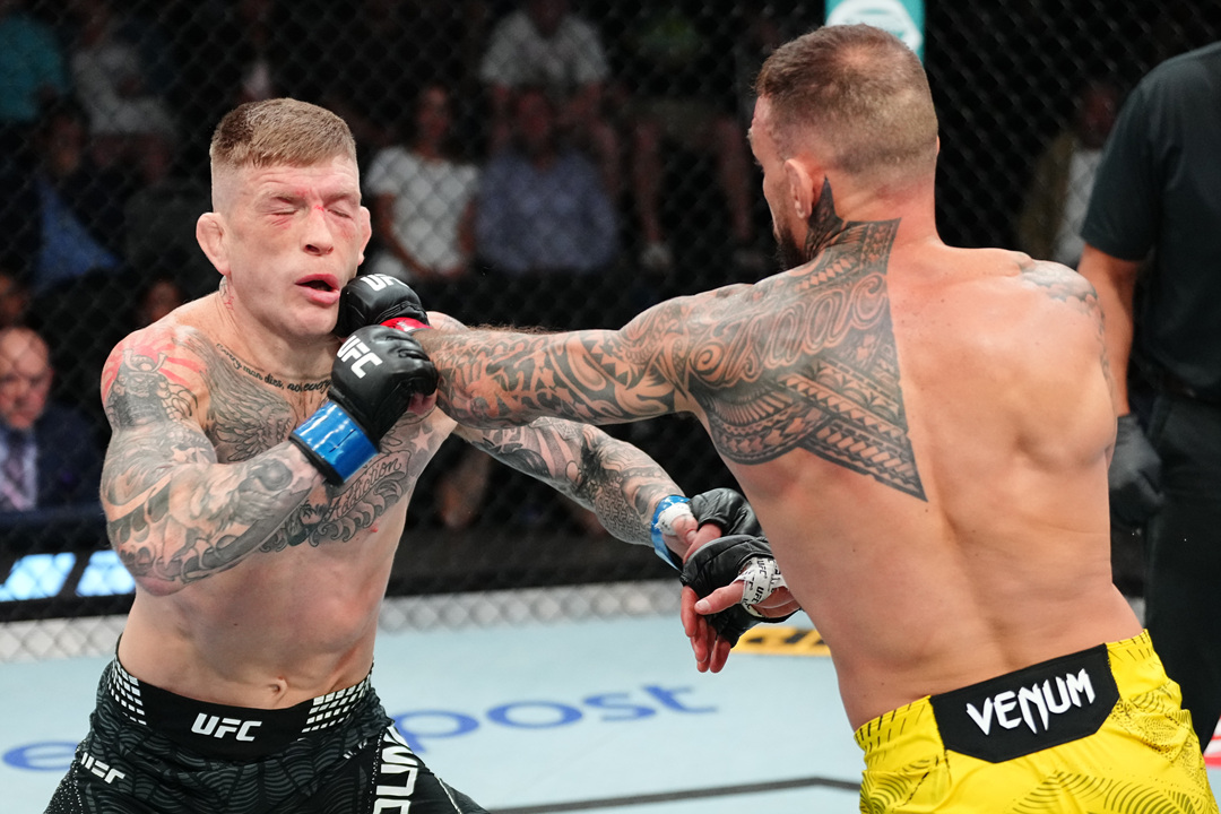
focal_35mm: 70
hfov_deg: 28.8
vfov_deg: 19.5
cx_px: 610
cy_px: 407
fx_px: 2374
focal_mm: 70
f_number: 2.8
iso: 5000
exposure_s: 1/1250
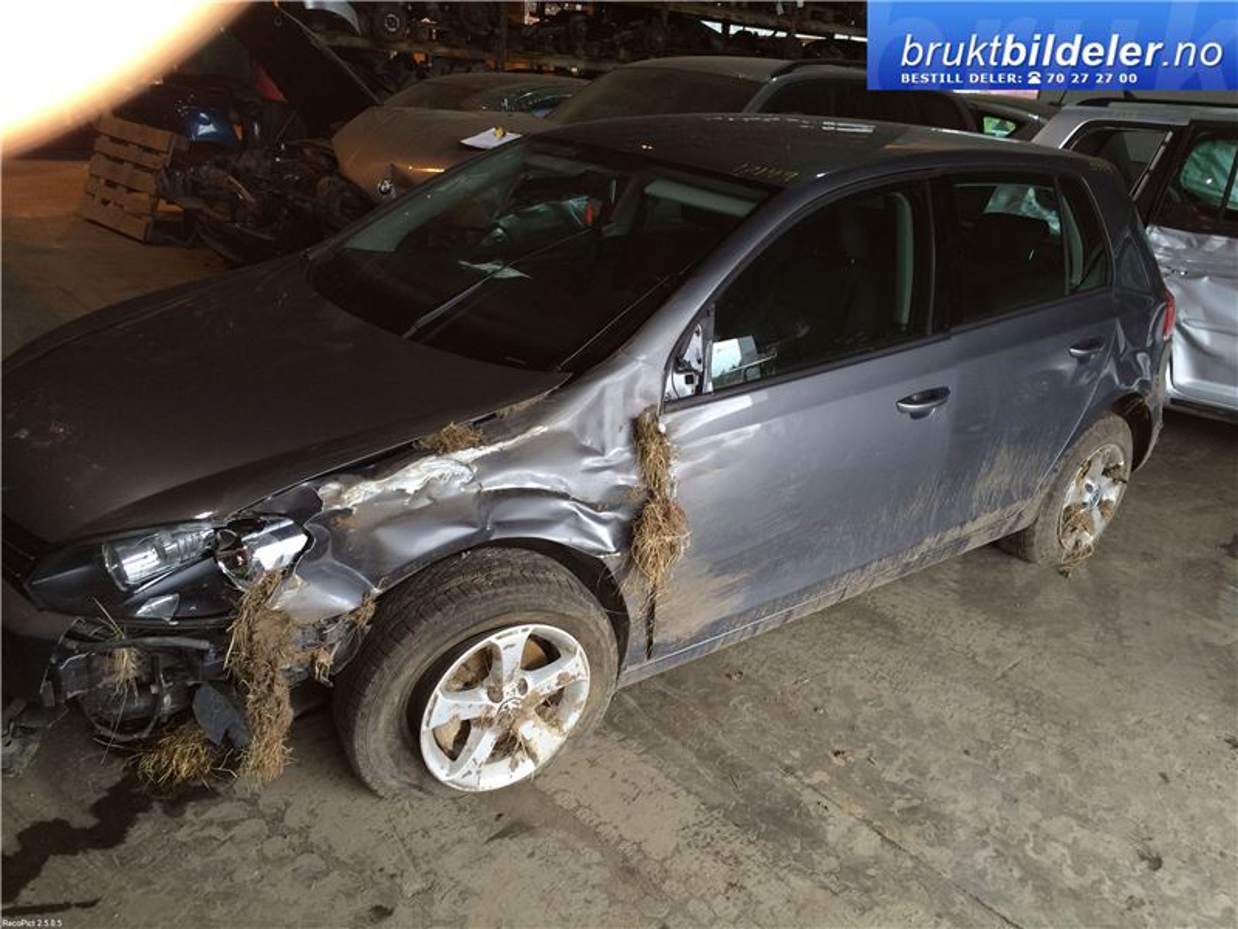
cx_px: 619
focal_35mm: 29
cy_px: 464
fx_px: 1037
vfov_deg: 48.2
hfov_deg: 61.7
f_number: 2.2
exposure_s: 1/30
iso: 64
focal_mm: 4.15
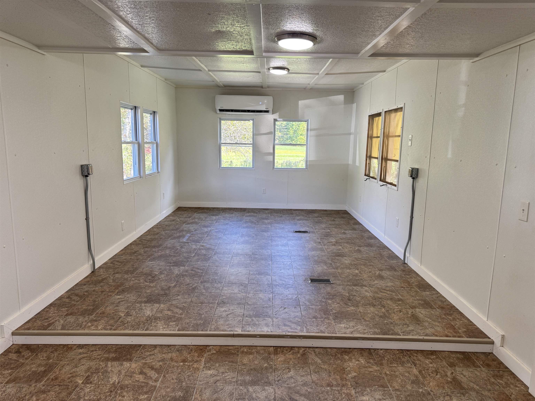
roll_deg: -1.1
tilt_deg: -9.7
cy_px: 200
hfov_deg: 71.6
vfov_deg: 56.8
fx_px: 371
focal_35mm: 24
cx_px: 268
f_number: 1.78
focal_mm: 6.76
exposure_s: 1/123
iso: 100
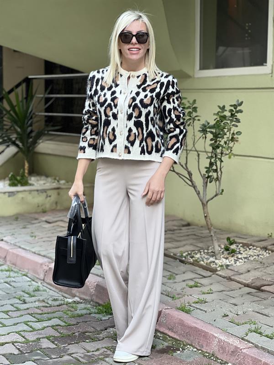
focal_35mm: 77
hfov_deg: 19.1
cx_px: 137
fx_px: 813
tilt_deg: -4.5
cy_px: 182
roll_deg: -0.7
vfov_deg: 25.3
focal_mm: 9
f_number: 2.8
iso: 250
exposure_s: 1/73
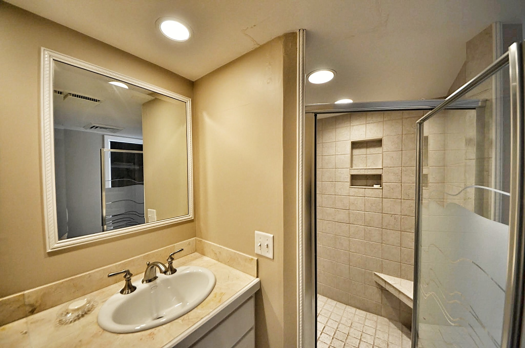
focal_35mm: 12
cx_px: 262
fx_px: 175
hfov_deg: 112.7
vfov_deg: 89.7
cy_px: 174
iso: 640
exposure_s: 1/60
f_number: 4.5
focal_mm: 8
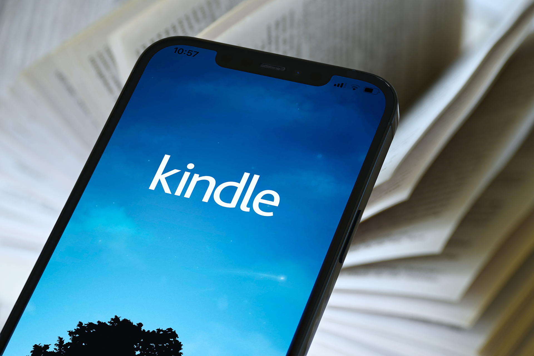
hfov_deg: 15.5
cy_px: 178
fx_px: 1958
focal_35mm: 132
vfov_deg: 10.4
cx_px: 267
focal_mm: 88
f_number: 5
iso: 100
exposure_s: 1/15
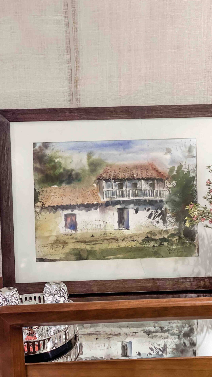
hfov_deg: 21.1
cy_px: 188
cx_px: 120
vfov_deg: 36.6
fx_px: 570
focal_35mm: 57
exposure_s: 1/33
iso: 200
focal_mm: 6
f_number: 2
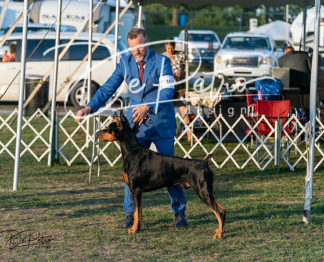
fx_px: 1437
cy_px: 131
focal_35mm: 149
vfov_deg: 10.4
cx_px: 128
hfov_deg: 12.9
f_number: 4.5
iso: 1000
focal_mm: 132
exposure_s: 1/1600
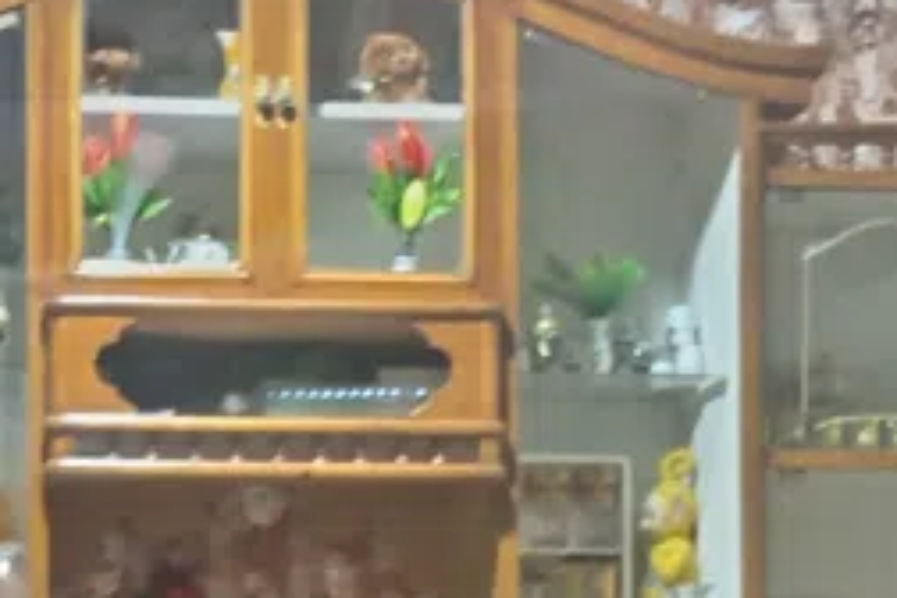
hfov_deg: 18.4
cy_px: 644
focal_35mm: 111
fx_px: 2766
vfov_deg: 12.2
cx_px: 281
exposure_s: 1/20
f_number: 1.8
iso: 1012
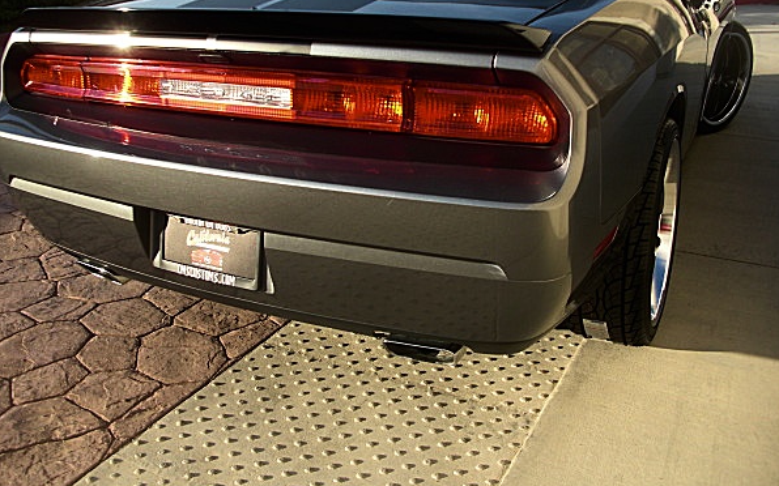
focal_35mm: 41
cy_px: 184
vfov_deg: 31.1
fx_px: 870
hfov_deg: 48.2
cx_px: 374
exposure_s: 1/400
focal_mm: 6.3
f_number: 2.8
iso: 50
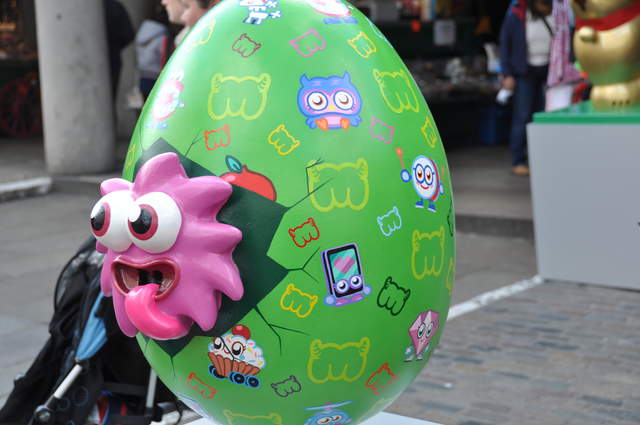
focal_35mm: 82
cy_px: 212
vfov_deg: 16.5
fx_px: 1465
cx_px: 320
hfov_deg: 24.6
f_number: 5.6
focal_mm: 55
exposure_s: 1/125
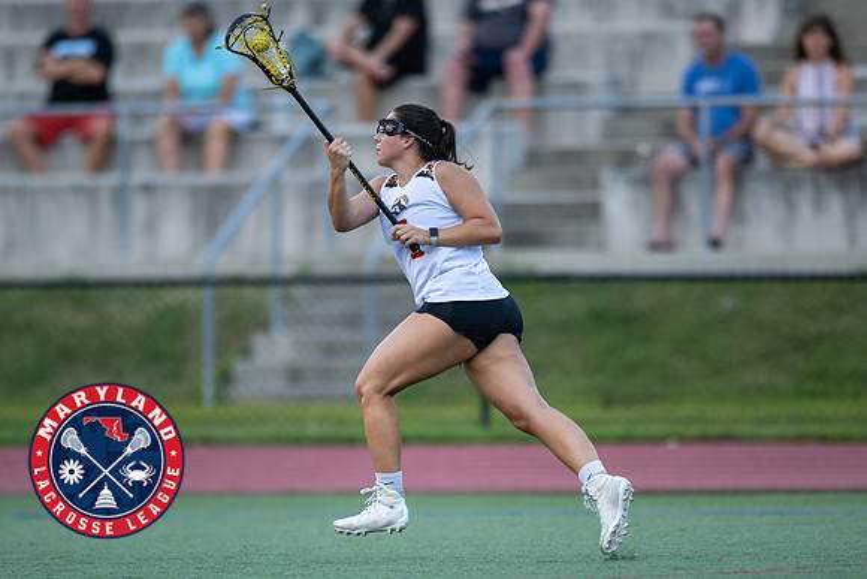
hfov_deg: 3.3
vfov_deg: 2.2
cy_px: 425
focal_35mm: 619
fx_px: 14910
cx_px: 433
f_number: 2.8
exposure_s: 1/1000
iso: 1600
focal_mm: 400
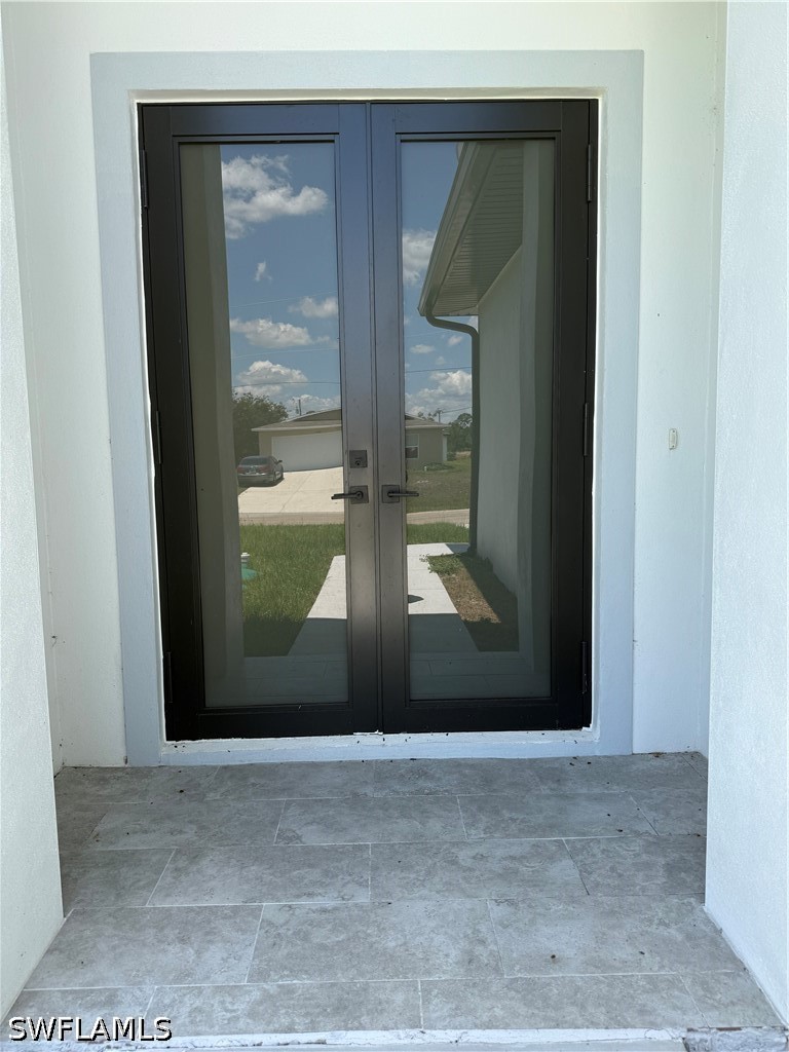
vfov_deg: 71.6
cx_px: 394
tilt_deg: -5.7
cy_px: 526
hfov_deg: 56.8
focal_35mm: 24
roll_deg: +0.8
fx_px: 729
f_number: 1.78
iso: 80
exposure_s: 1/858
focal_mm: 6.76
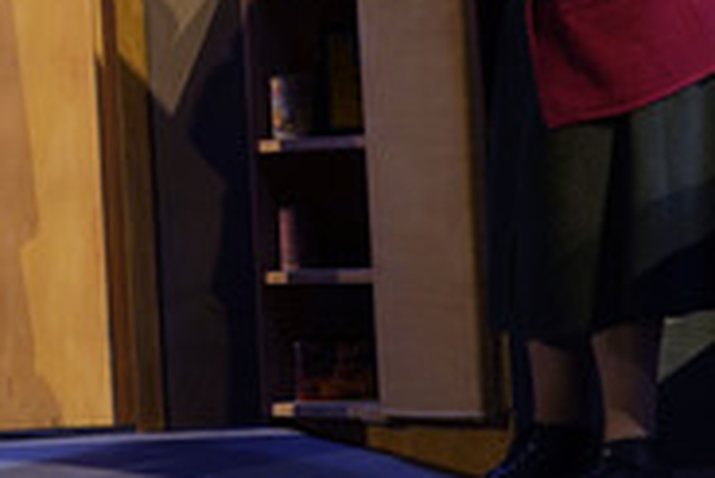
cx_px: -68
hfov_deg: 4.2
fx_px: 9719
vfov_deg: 2.8
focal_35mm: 489
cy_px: -35
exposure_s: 1/400
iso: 1600
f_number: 4.5
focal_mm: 200
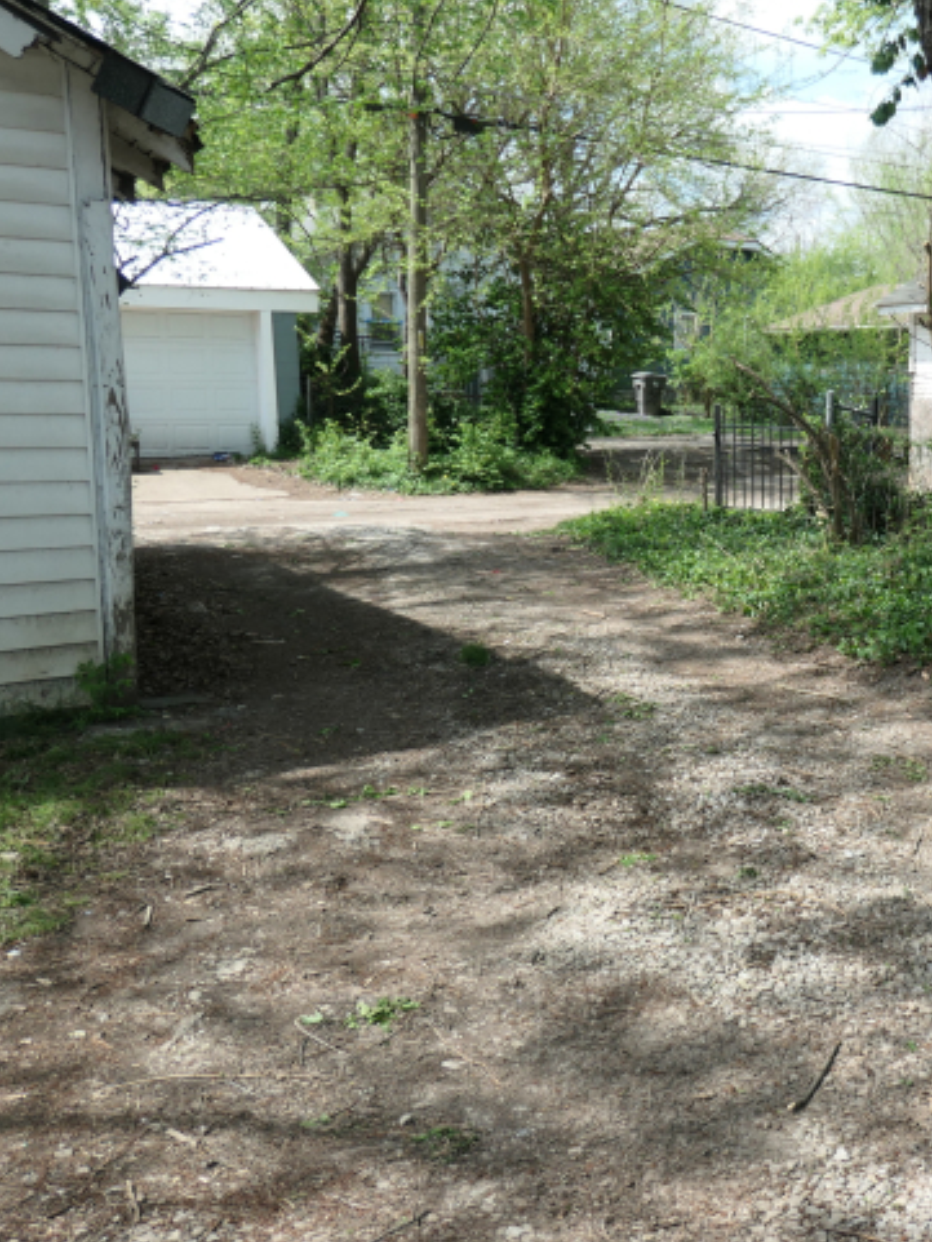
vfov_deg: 51.3
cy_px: 609
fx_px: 1292
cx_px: 839
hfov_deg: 37.1
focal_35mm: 36
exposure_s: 1/1000
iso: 200
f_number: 3.3
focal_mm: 8.8
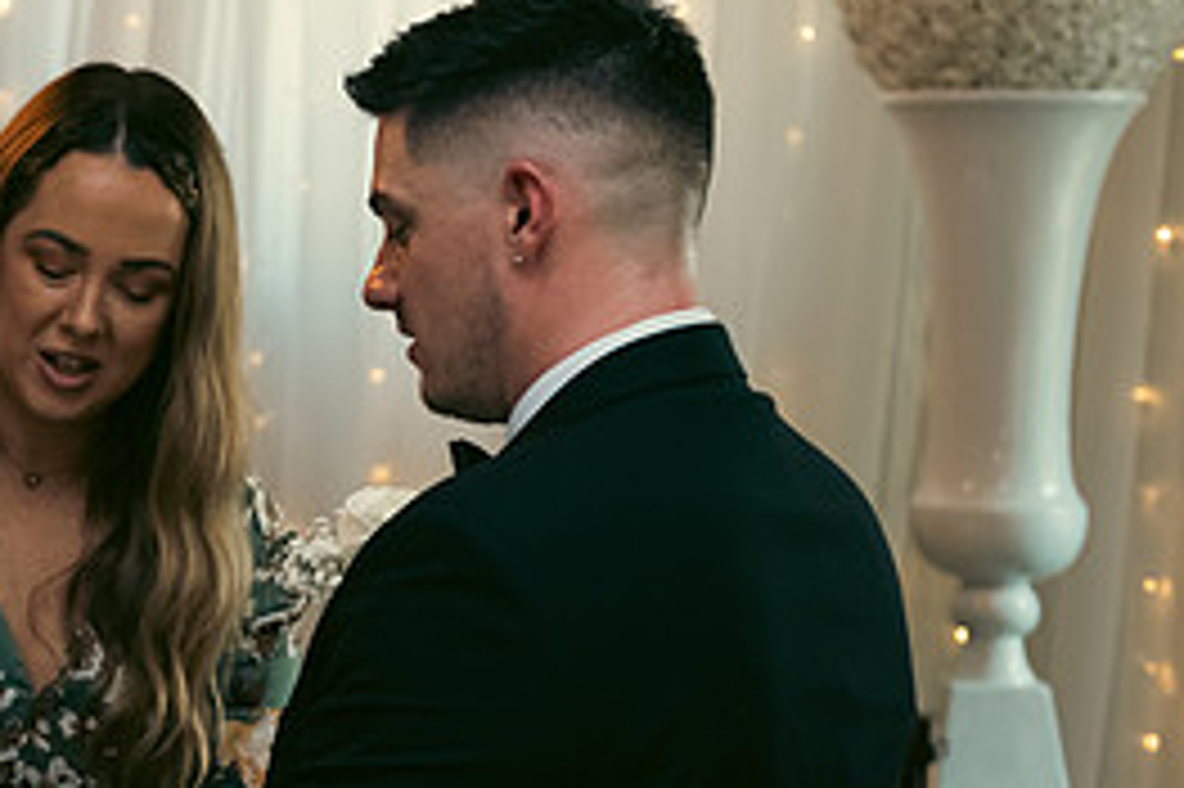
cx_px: -72
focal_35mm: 106
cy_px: 484
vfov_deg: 12.9
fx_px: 3484
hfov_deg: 18.6
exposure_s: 1/160
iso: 1250
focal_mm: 48
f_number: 3.5
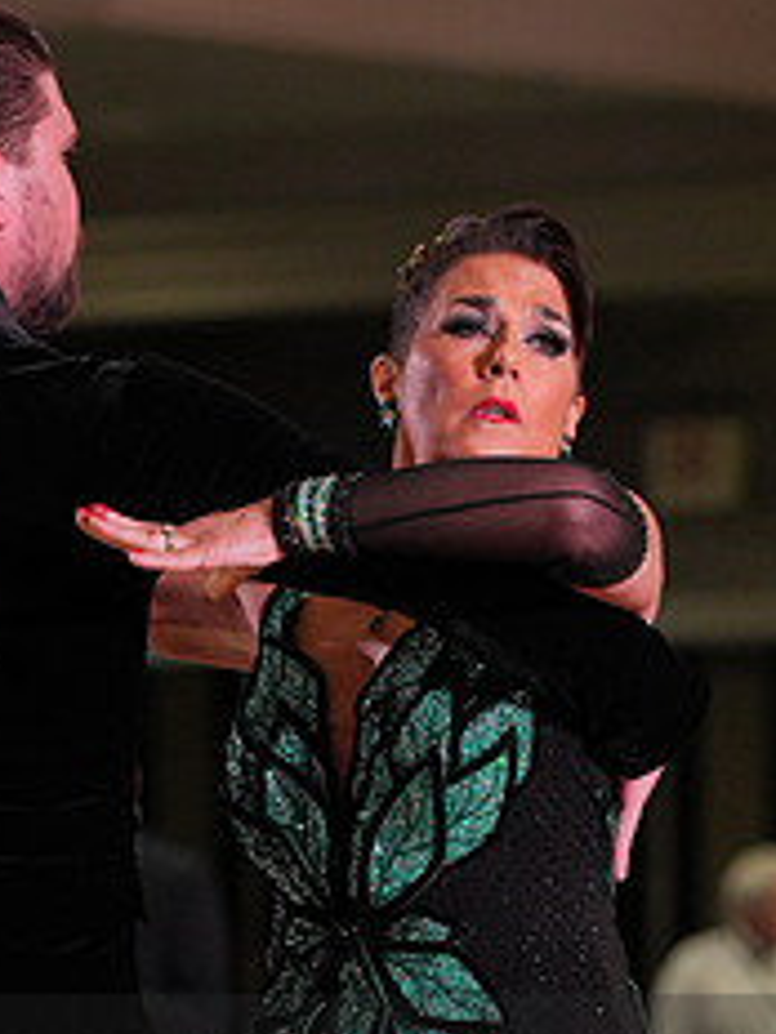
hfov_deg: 4.4
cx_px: 363
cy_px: 1145
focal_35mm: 336
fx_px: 10043
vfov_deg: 5.9
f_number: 4
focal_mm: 140
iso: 1600
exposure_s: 1/500
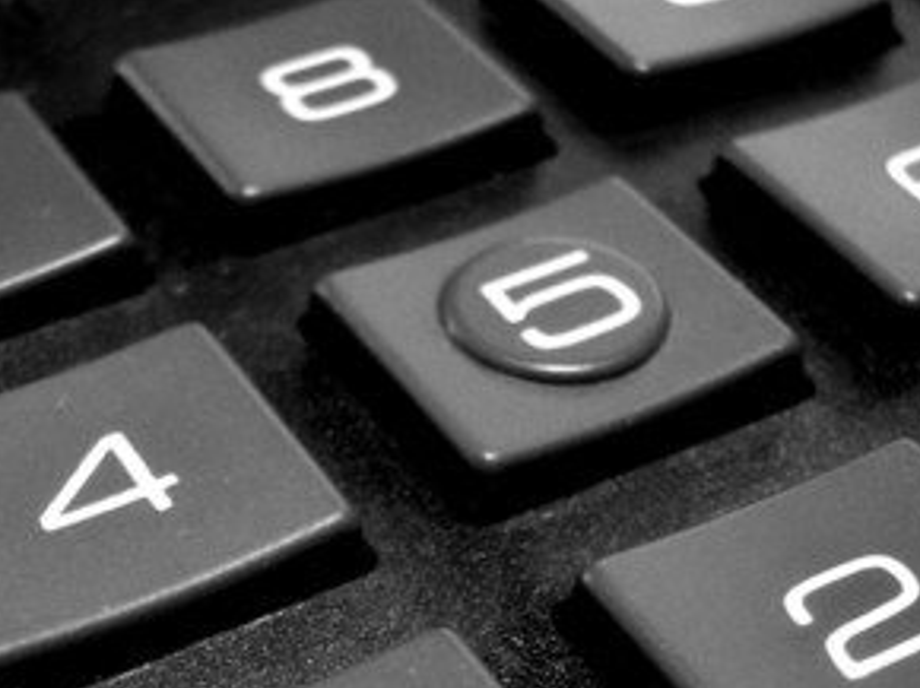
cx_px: 406
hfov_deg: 23.3
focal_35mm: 84
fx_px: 2231
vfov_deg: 17.2
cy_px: 645
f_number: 2.8
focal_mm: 8
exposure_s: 1/30
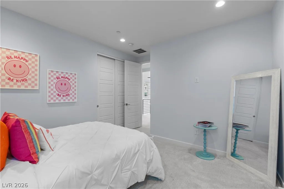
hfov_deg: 100.4
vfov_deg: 77.3
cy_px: 94
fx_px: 118
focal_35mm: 15
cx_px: 142
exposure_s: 1/5
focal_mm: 10
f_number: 8
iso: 400
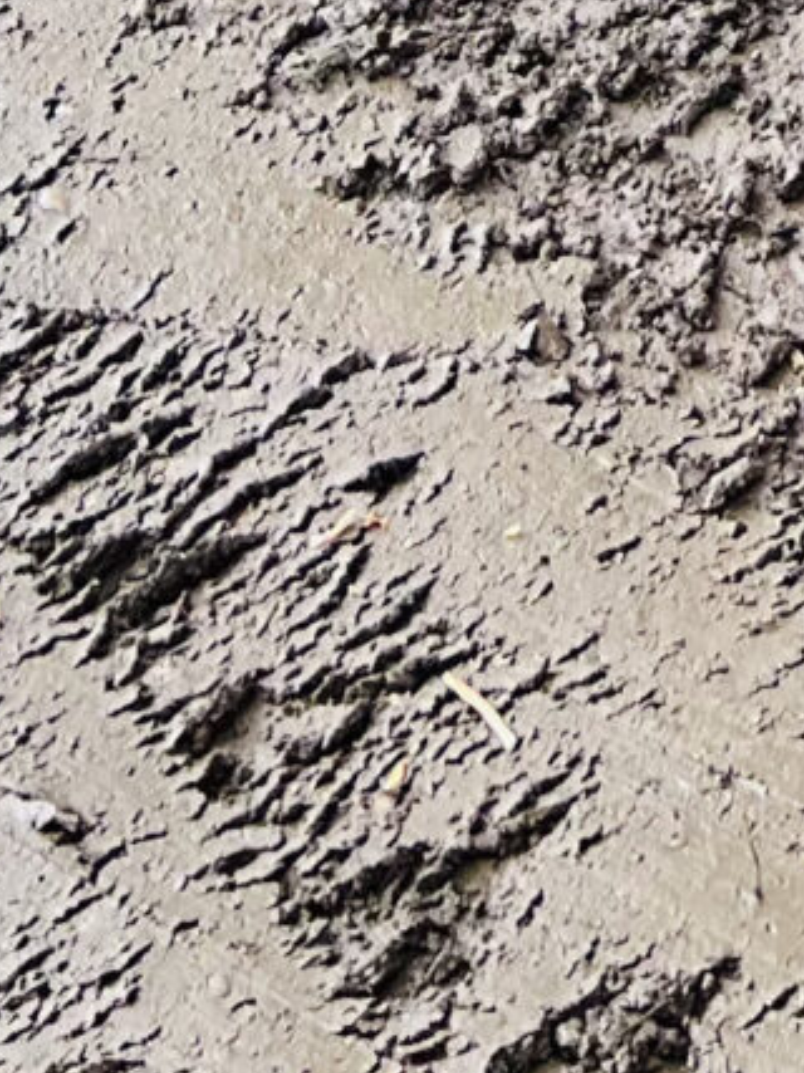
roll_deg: -2.8
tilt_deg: -3.5
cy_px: -2083
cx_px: 1211
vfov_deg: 9.8
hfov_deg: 9.3
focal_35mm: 156
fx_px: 4833
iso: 64
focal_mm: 5.7
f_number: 1.5
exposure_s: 1/121
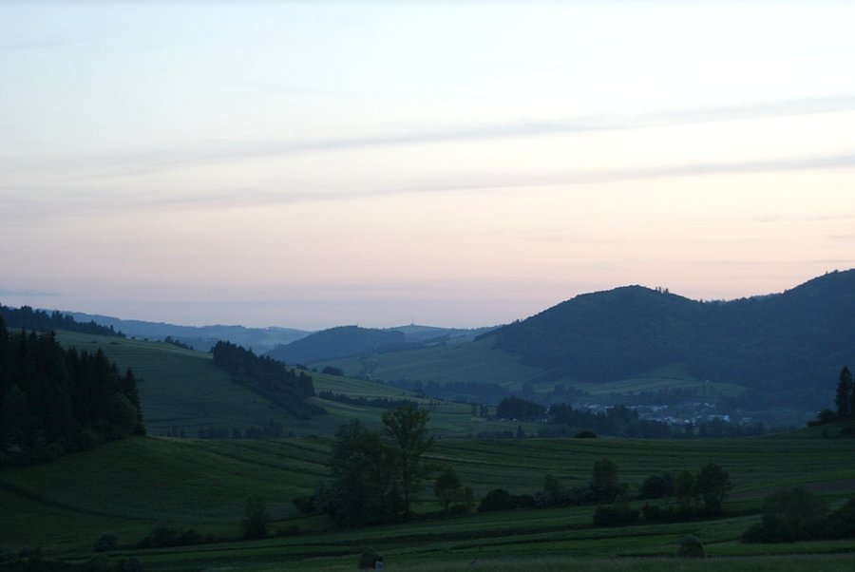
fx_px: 2140
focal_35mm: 90
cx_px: 428
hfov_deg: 22.6
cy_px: 286
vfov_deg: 15.2
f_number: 5.6
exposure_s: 1/25
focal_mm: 60
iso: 400
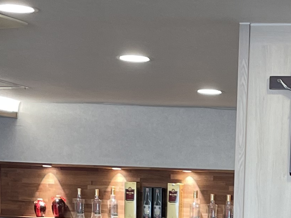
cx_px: 256
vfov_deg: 10.8
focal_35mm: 127
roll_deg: -1.5
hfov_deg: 15.4
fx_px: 1068
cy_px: 407
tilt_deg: -10.4
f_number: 1.6
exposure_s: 1/120
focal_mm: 4.2
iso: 80
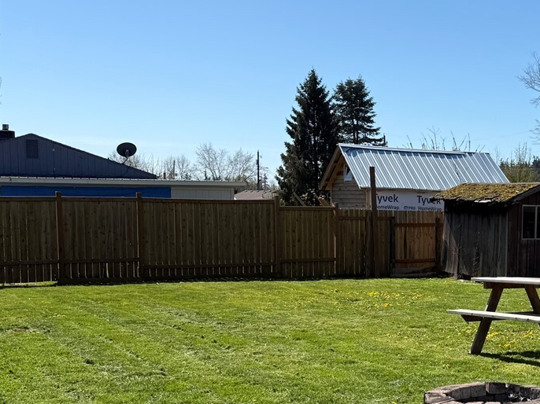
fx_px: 873
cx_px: 563
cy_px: 272
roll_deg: -0.3
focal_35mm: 56
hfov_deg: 31.3
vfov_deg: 25.9
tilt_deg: -4.4
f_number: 1.78
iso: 80
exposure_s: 1/4673
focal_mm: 6.76
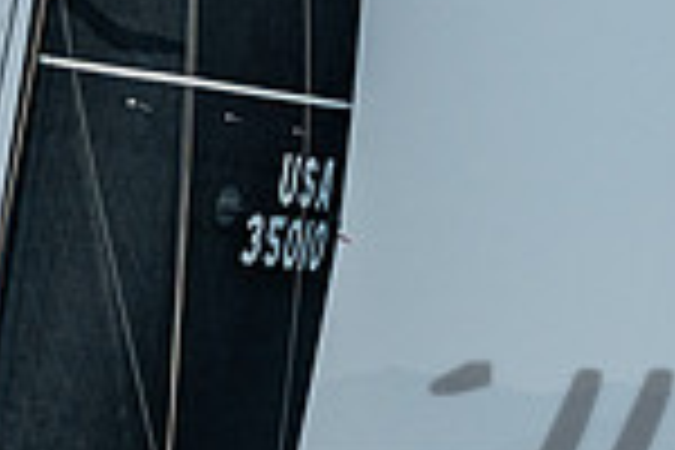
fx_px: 21092
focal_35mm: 1125
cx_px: -144
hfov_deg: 1.8
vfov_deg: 1.2
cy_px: 783
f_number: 6.3
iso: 320
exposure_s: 1/1250
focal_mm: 200
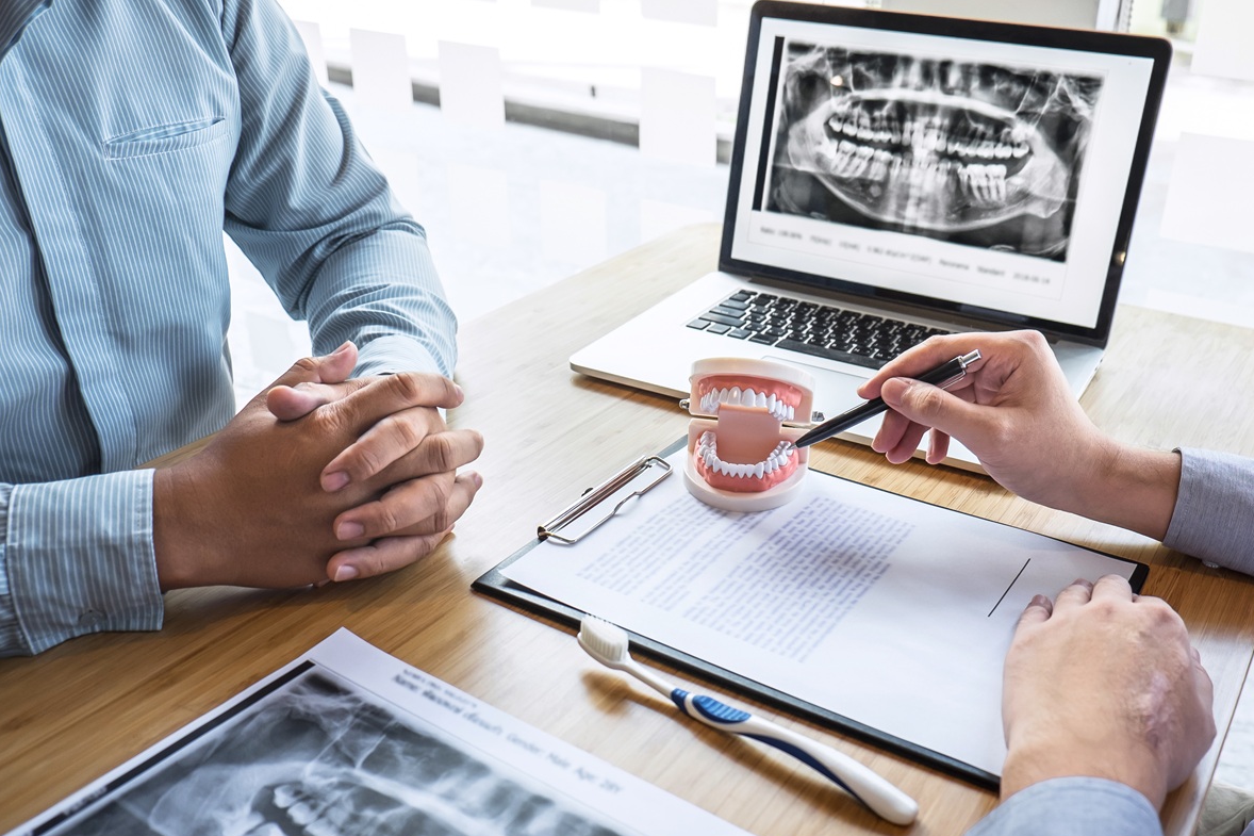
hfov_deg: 56.9
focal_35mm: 33
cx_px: 728
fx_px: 1149
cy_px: 476
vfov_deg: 39.9
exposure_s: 1/80
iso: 400
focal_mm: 18
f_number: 3.6
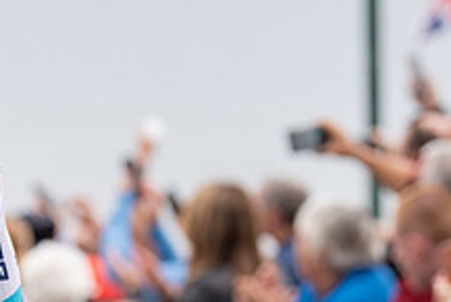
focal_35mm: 280
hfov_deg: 7.3
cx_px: -58
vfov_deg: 4.9
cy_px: 88
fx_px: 3510
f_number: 3.5
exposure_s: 1/1000
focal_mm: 92
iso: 320
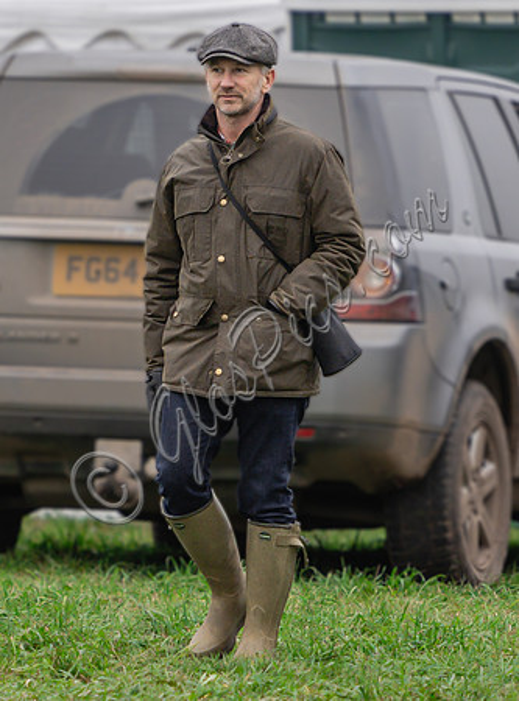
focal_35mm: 741
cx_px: 139
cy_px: 526
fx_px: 14947
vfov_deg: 2.7
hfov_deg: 2.0
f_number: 2.8
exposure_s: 1/640
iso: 640
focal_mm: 185
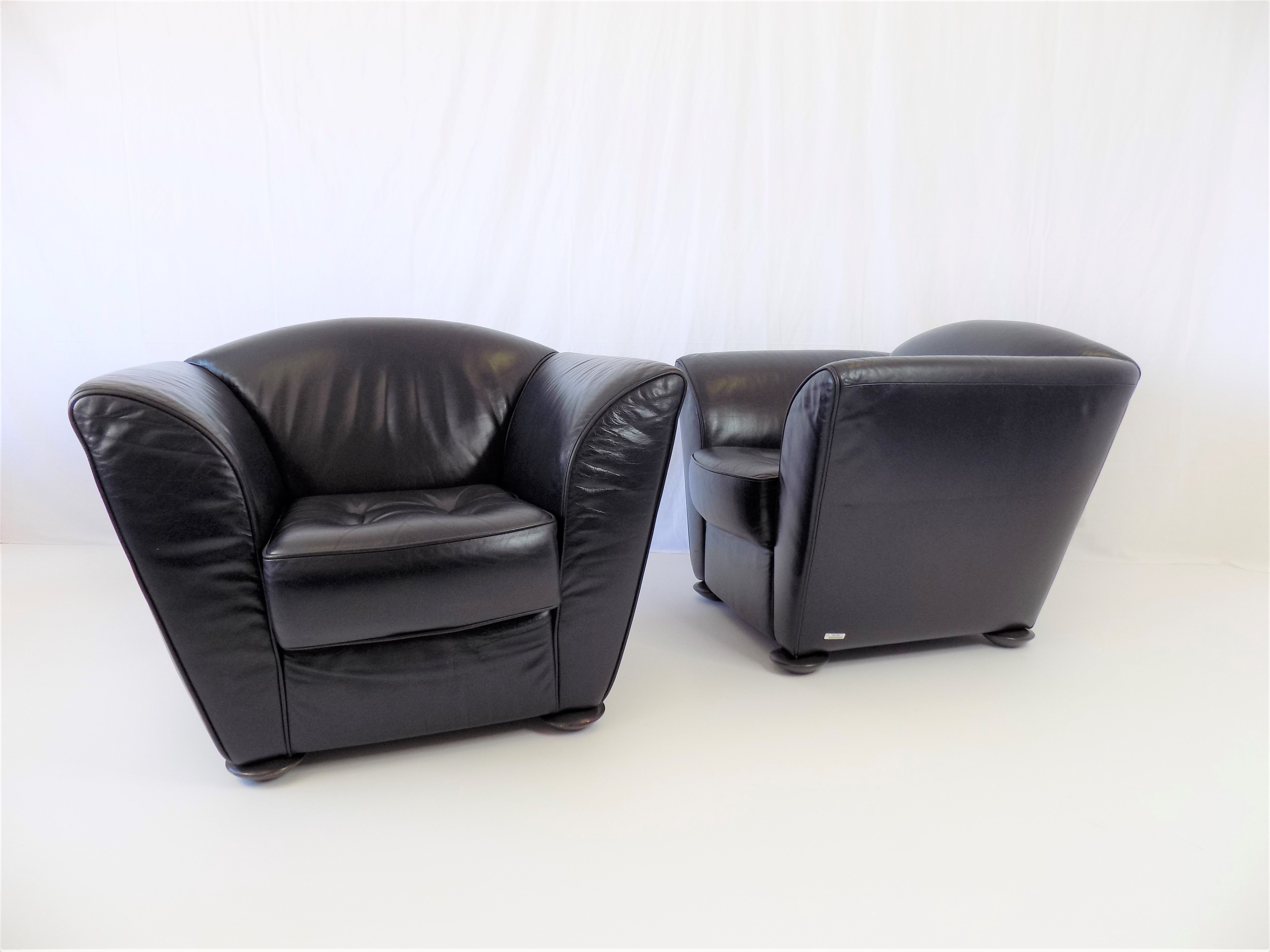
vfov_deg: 58.9
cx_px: 635
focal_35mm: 23
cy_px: 476
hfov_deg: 73.9
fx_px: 844
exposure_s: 1/30
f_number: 3.1
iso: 80
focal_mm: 4
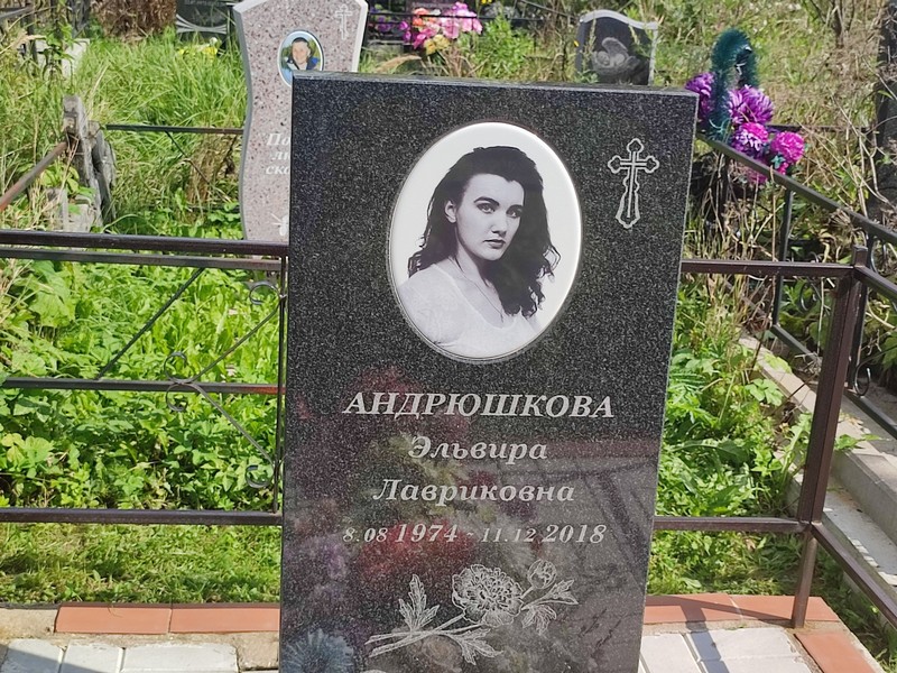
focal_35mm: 25
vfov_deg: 54.9
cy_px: 336
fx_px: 648
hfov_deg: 69.4
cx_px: 448
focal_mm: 6.04
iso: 50
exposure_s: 1/743
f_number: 1.9
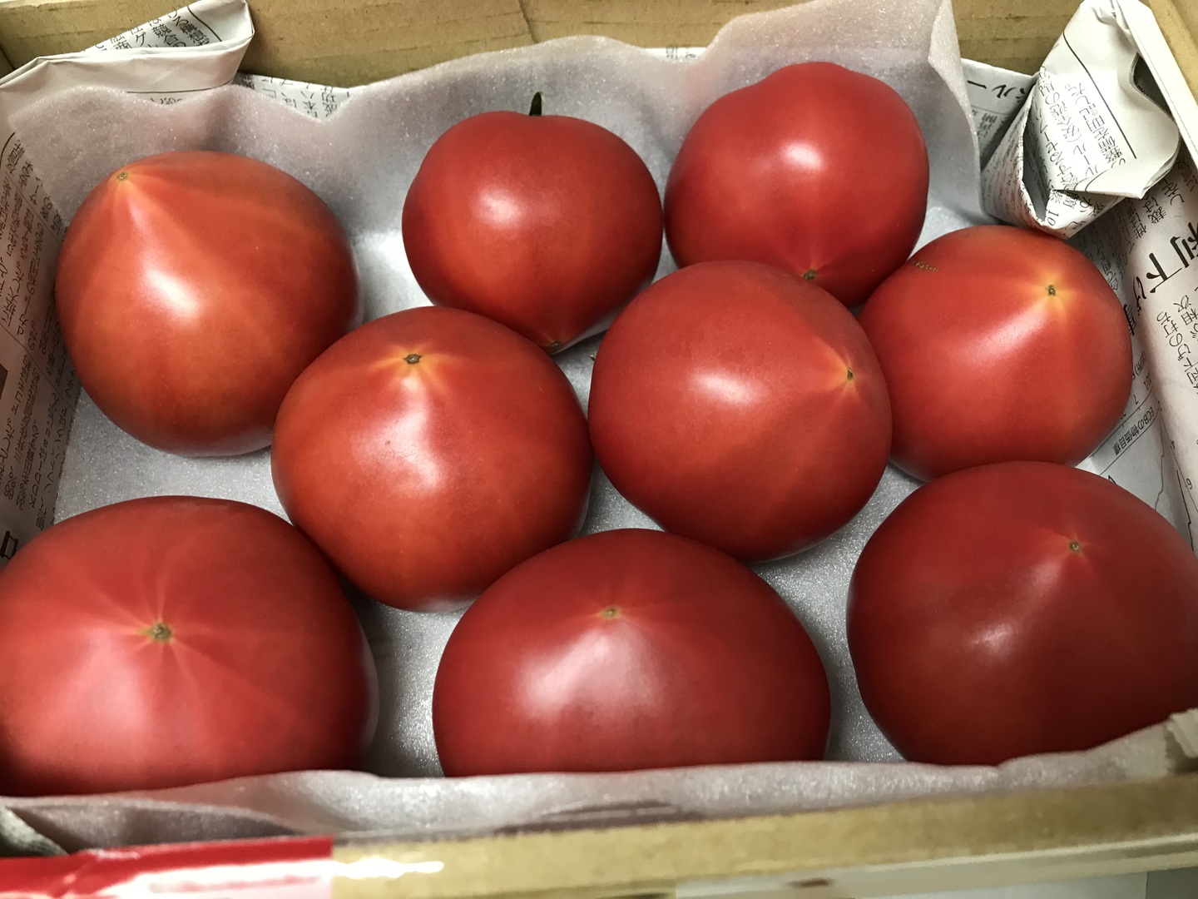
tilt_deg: -61.5
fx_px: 969
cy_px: 450
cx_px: 599
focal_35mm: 28
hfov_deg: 63.4
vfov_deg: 49.7
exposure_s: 1/15
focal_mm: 3.99
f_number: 1.8
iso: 40
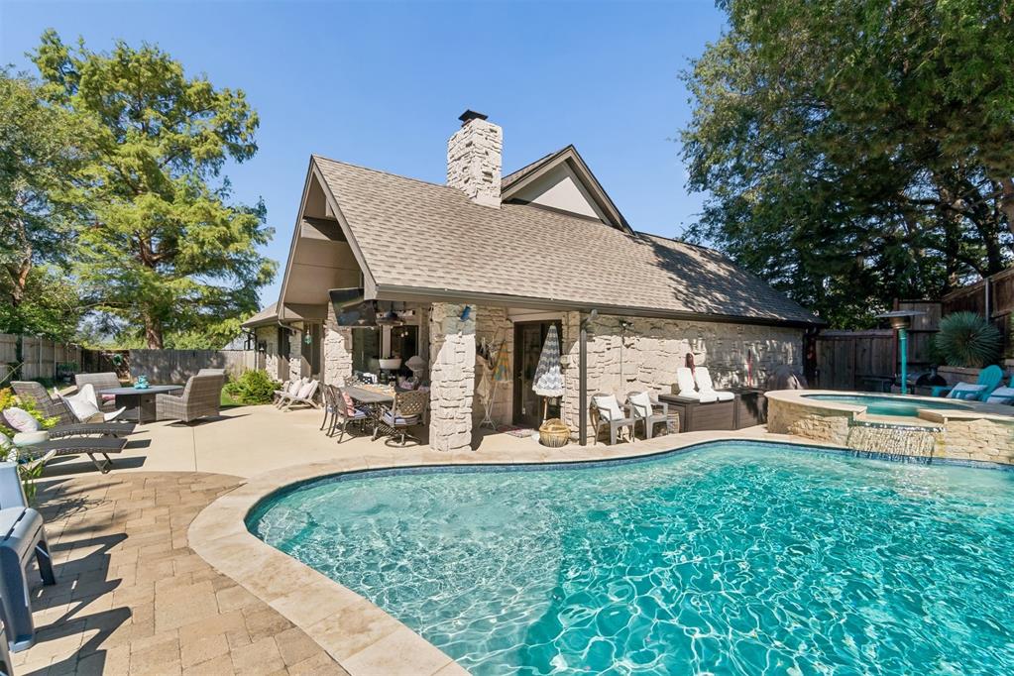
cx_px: 507
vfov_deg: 77.3
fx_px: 422
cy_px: 338
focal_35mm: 15
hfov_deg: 100.4
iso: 100
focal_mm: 10
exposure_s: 1/500
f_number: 9
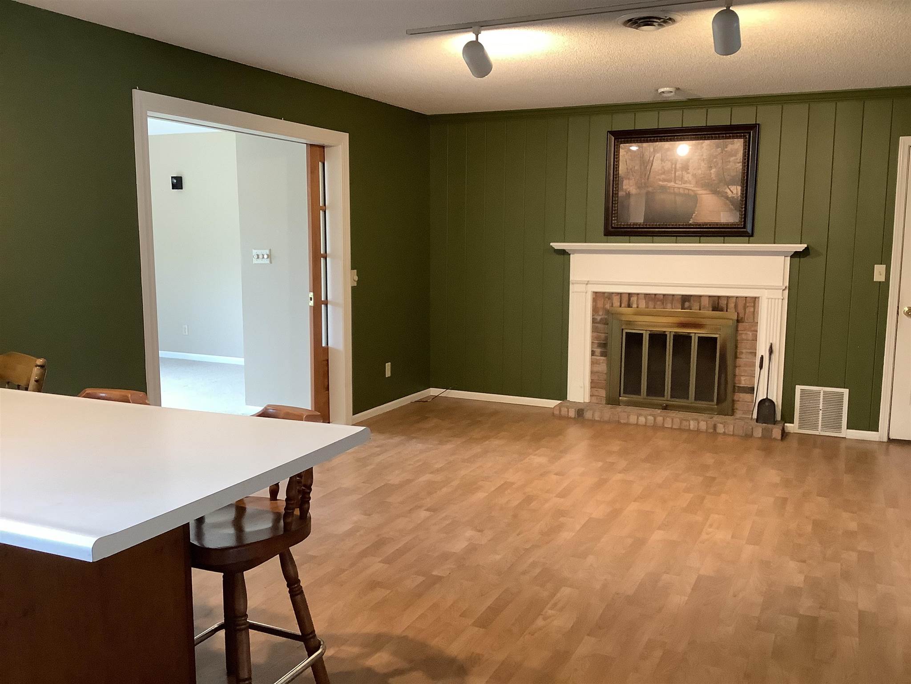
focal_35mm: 31
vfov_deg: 45.4
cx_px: 456
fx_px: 816
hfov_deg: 58.4
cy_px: 342
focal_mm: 3.3
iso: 250
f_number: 2.4
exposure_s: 1/60
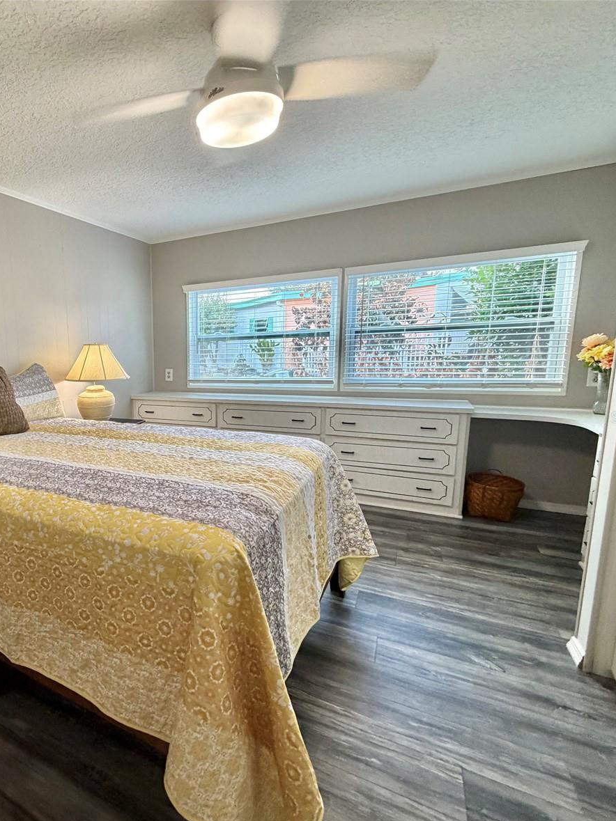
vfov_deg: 84.7
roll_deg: +1.4
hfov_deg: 62.6
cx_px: 120
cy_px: 417
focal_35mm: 19
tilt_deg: -8.2
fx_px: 451
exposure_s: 1/60
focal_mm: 2.22
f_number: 2.2
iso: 250
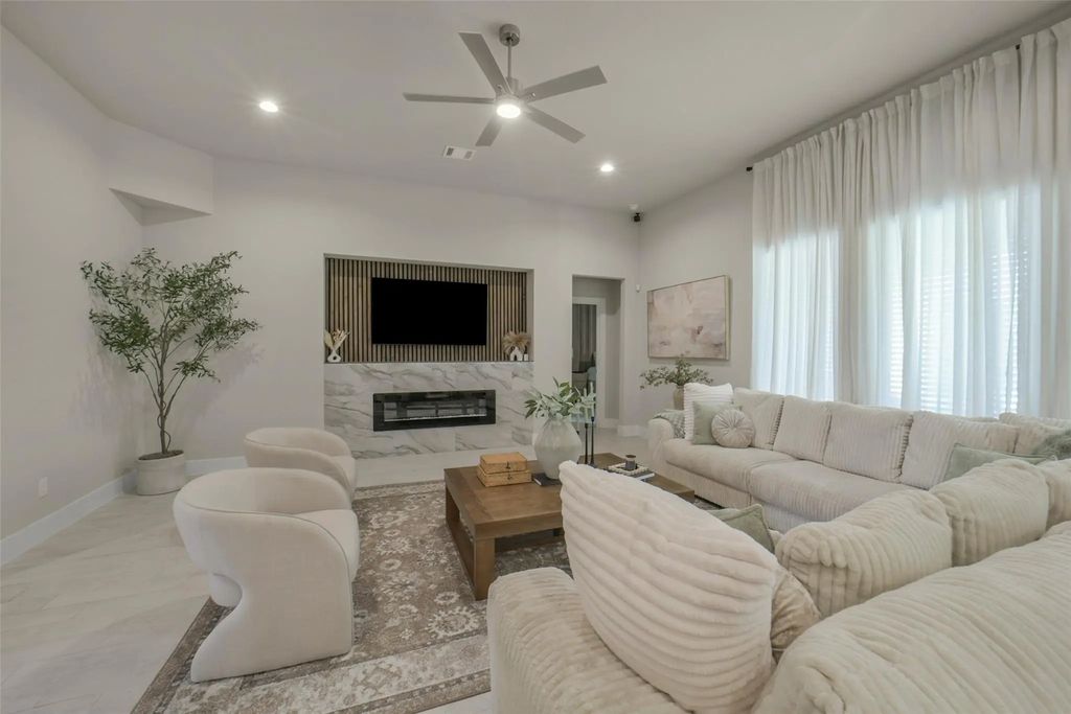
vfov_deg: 81.2
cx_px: 536
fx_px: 417
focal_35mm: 14
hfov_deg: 104.2
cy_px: 357
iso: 500
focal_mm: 14
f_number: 11
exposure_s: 1/10
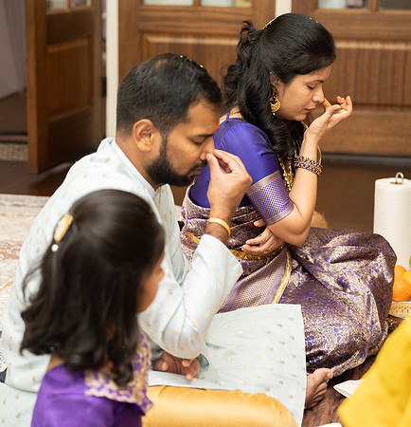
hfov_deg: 20.0
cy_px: 211
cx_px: 224
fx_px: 1166
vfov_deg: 20.7
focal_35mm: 85
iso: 1000
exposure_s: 1/160
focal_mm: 65
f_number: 3.2
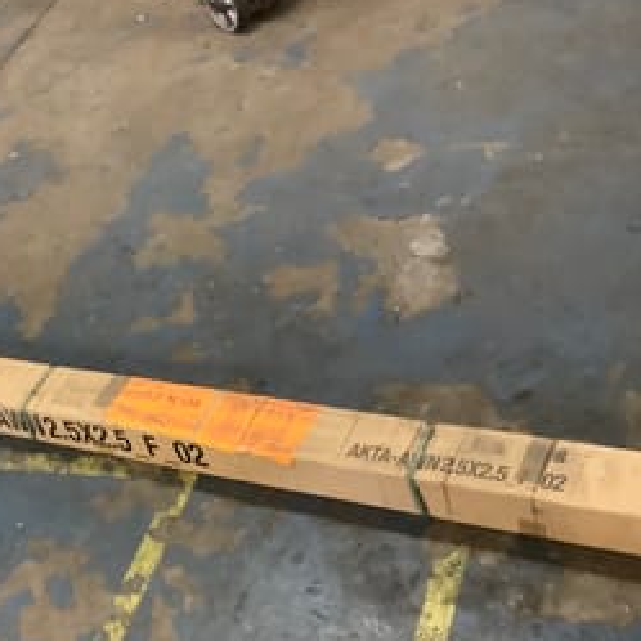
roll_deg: +27.0
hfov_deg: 30.7
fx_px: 1152
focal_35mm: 55
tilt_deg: -39.2
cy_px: 429
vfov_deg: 30.8
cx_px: 178
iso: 800
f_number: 2.4
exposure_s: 1/25
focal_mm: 3.3
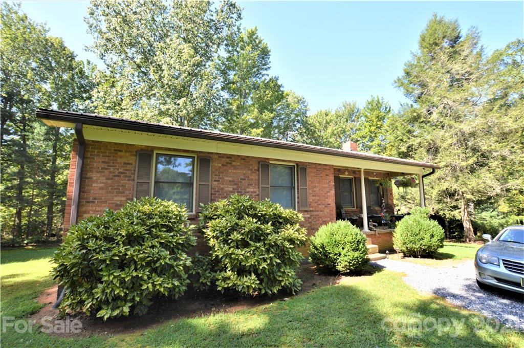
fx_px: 218
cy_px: 174
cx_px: 262
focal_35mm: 15
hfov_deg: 100.5
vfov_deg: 77.2
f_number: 5.6
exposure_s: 1/125
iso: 140
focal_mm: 10
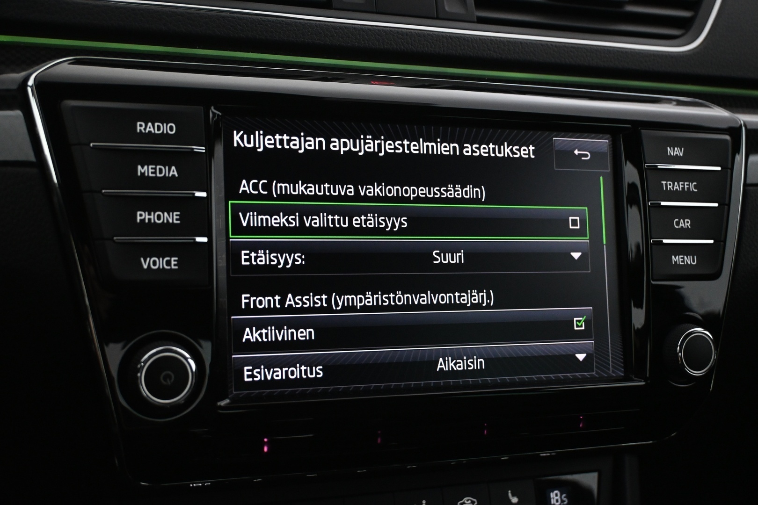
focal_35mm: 47
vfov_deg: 28.5
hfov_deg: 41.7
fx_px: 995
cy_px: 252
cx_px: 379
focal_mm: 31.5
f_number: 5
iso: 3600
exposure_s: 1/50
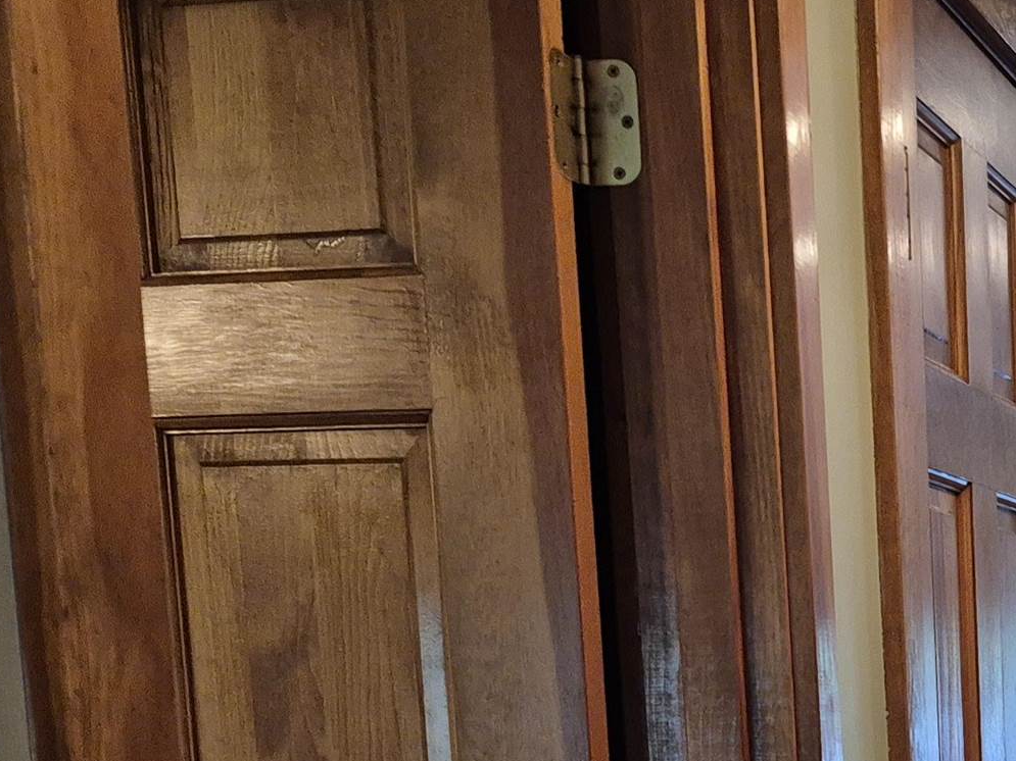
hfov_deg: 24.1
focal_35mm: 71
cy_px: 1037
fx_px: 2084
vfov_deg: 18.9
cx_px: 1311
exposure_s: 1/60
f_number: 1.8
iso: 640
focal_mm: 5.4
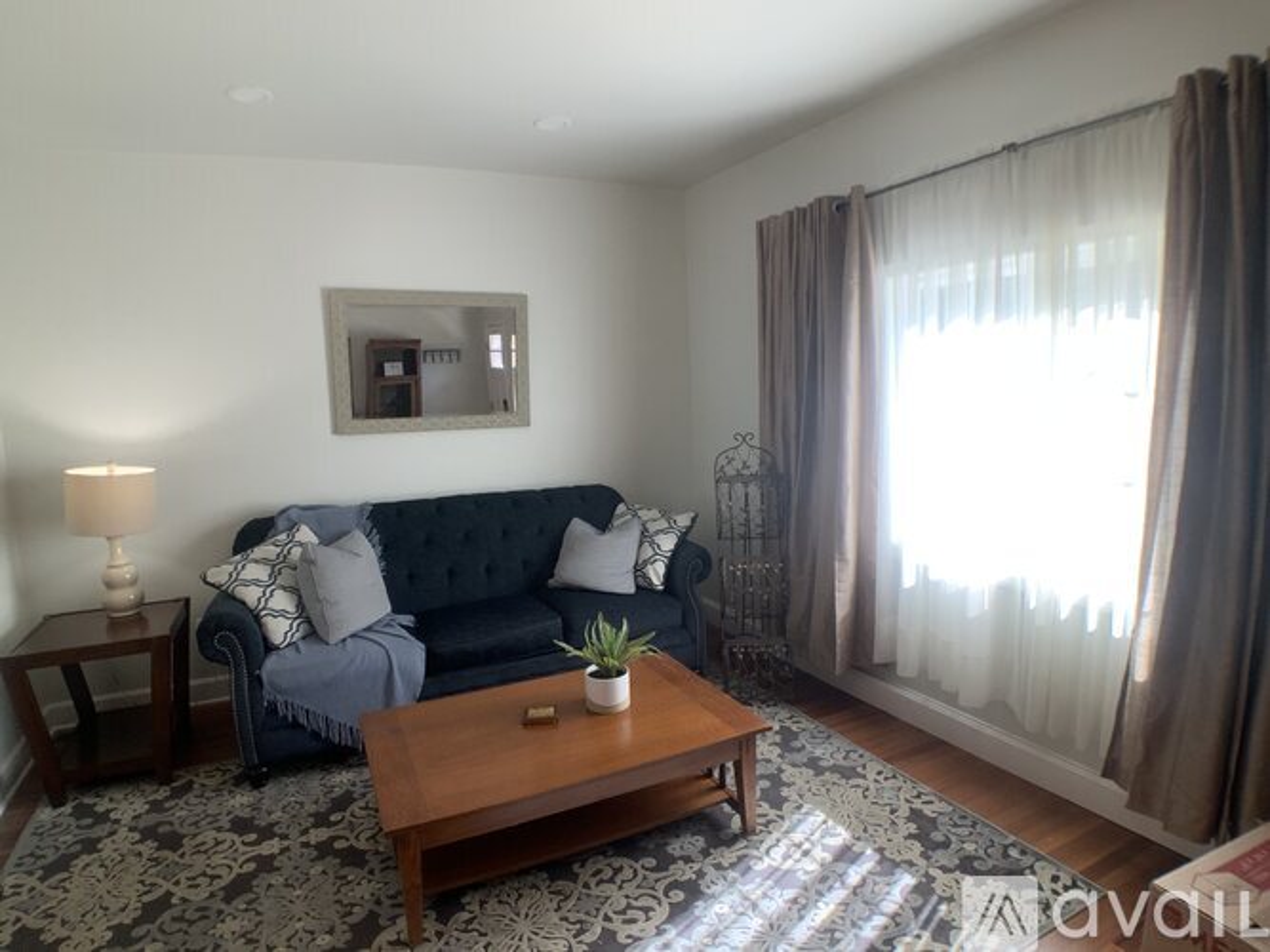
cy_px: 476
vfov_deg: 48.2
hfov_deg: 61.7
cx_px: 635
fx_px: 1064
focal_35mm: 29
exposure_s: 1/122
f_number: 1.8
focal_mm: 3
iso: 40
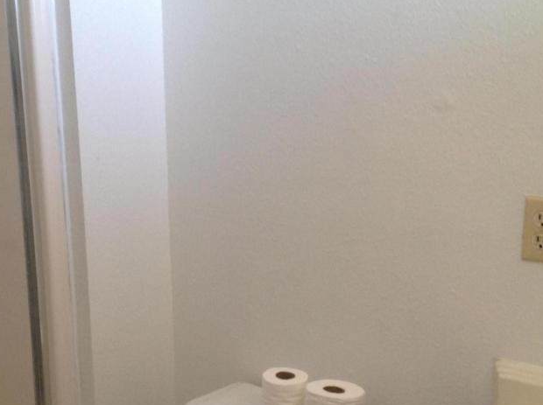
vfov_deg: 25.1
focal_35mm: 58
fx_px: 908
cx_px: 177
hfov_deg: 33.0
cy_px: 263
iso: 80
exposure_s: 1/15
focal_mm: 4.28
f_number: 2.4
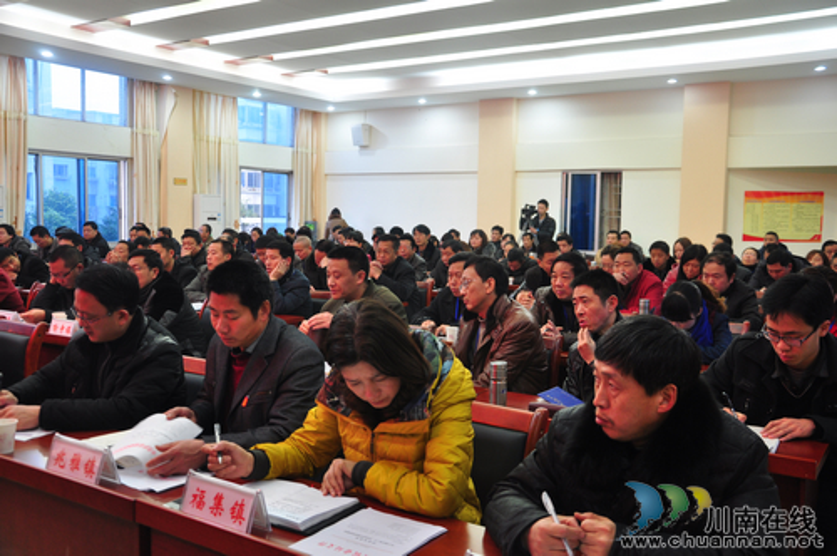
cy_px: 278
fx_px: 766
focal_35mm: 33
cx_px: 418
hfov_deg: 57.3
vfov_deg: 39.9
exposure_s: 1/20
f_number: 3.8
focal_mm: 22
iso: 400
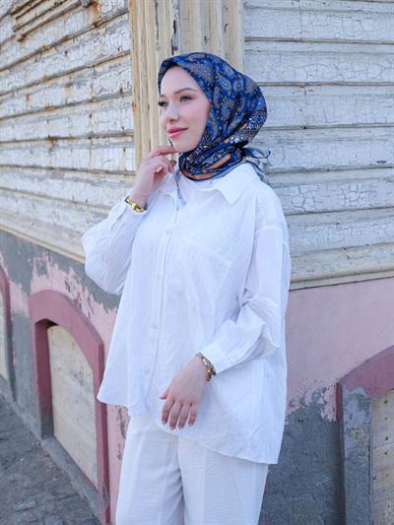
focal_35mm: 55
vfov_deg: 34.9
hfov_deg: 26.6
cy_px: 262
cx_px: 197
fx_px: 834
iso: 320
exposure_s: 1/300
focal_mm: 70
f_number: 5.6
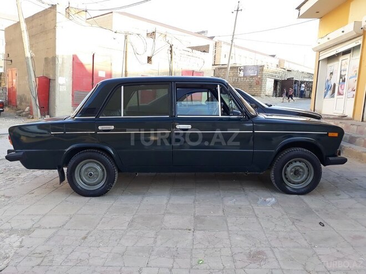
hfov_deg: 65.3
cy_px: 137
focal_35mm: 27
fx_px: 285
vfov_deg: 51.4
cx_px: 183
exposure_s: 1/166
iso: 40
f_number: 1.7
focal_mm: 3.71
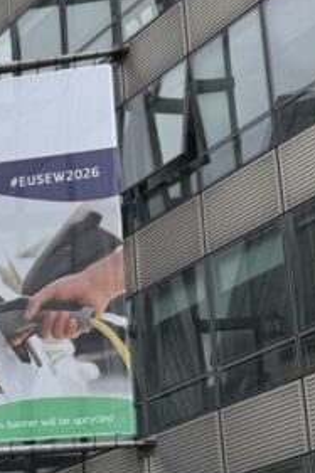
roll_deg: -1.2
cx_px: -227
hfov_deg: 13.6
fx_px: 1196
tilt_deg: +14.5
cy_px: 473
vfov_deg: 21.6
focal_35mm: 91
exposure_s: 1/1366
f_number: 1.78
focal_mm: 6.76
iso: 80
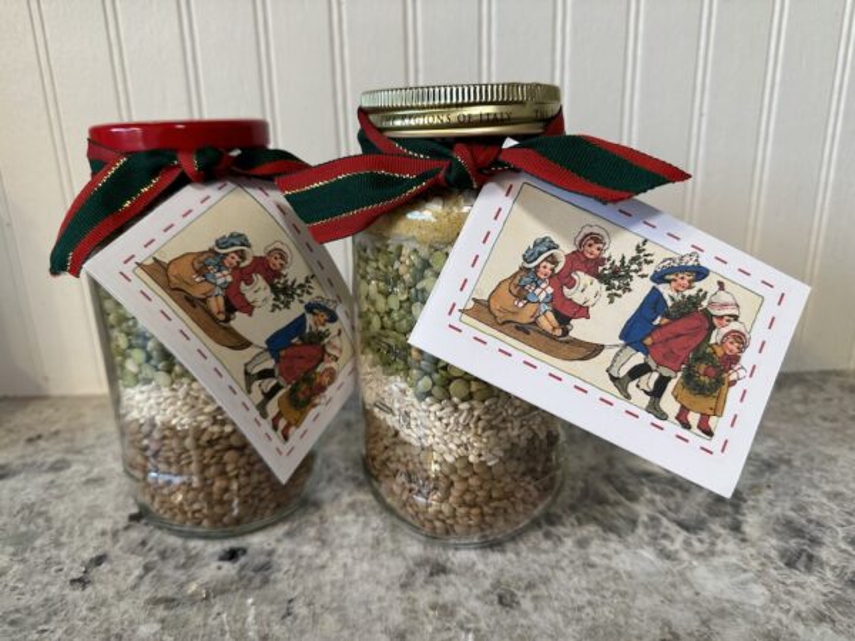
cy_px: 320
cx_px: 428
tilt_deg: -18.2
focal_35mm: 24
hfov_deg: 71.6
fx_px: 593
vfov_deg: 56.8
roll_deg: +1.2
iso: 125
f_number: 1.78
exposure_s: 1/60
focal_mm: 6.86
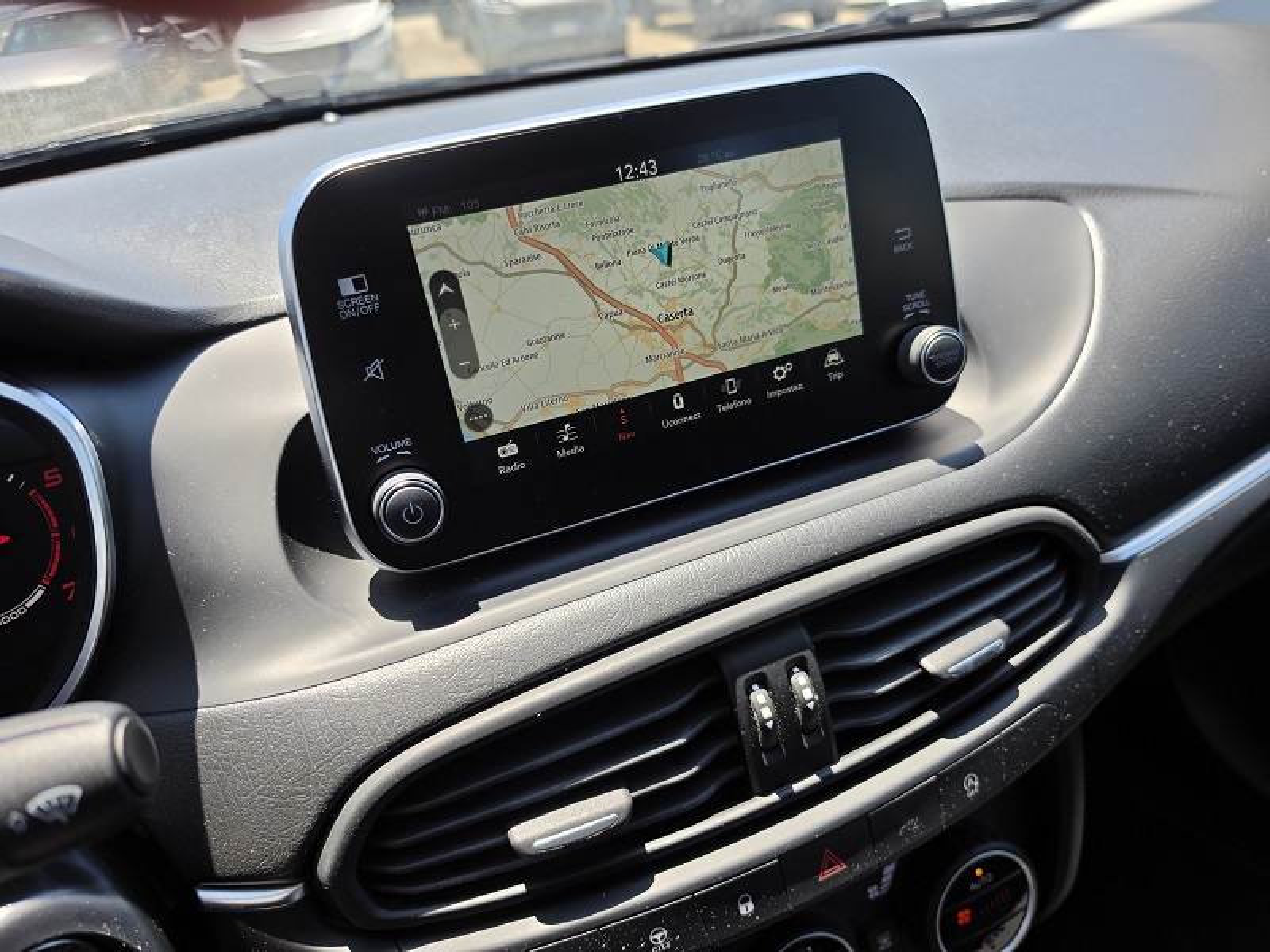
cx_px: 635
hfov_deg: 73.9
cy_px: 476
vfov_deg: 58.9
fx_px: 844
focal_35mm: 23
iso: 12
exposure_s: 1/244
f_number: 1.4
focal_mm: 6.5
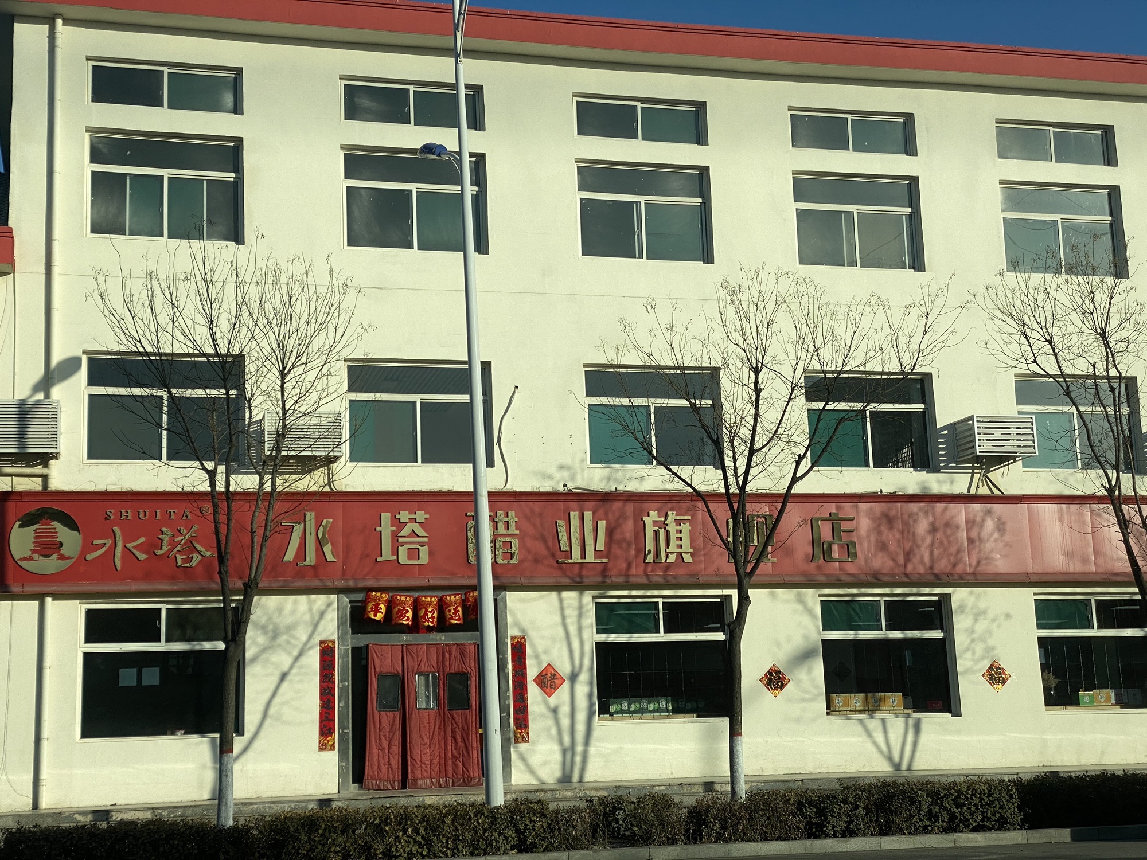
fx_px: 1723
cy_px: 430
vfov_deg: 28.0
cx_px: 574
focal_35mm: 52
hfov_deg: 36.8
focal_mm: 6
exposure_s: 1/600
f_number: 2
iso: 20
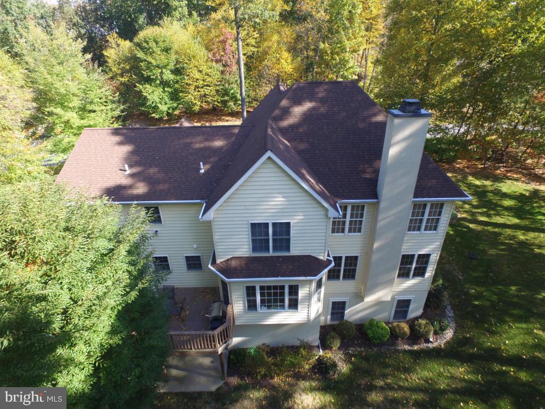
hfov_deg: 81.7
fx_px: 315
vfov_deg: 66.0
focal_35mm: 20
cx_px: 272
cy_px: 204
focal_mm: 3.61
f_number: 2.8
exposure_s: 1/155
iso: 100
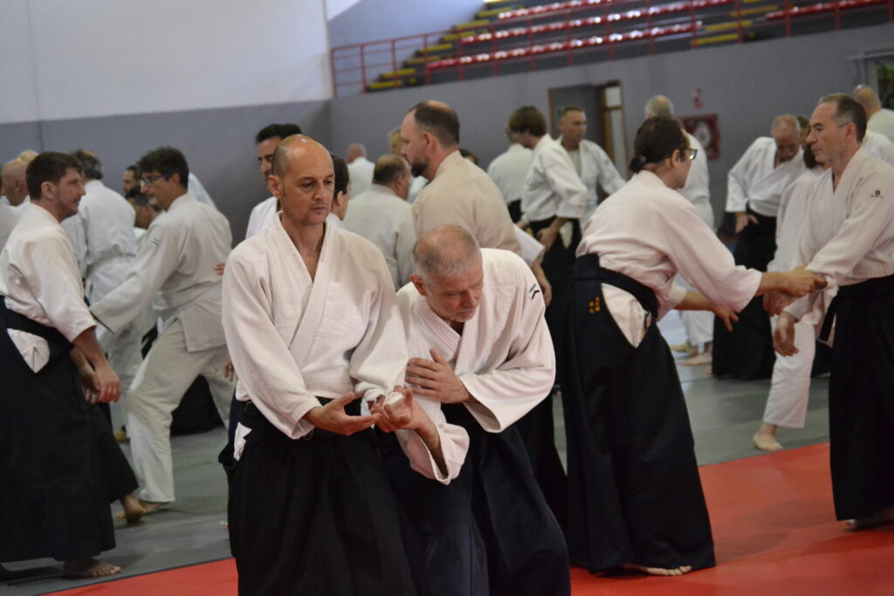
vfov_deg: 14.7
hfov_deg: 21.9
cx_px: 447
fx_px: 2310
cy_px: 298
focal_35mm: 93
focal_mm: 62
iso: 3200
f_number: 4.2
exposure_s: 1/320
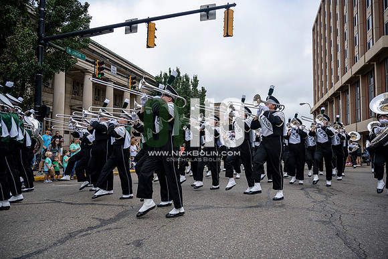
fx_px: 259
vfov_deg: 53.2
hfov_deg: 73.7
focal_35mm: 24
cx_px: 194
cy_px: 130
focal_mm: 24
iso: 500
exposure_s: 1/1600
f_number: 4
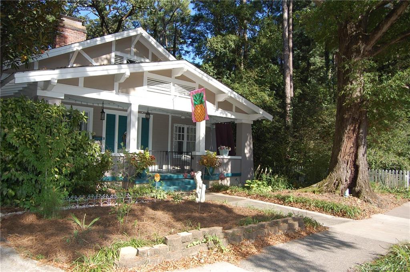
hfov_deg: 67.5
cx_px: 205
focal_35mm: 27
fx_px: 307
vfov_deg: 47.7
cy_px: 136
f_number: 5.6
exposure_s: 1/500
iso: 250
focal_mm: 18
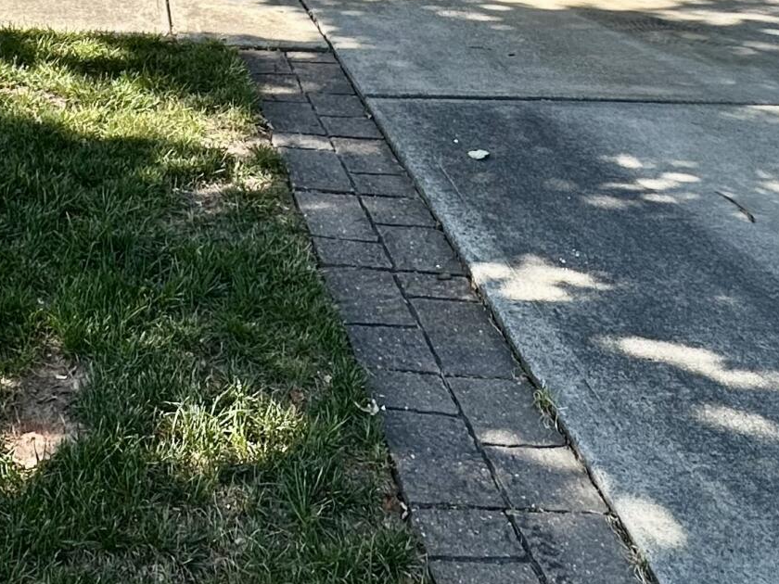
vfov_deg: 23.1
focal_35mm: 50
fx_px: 1125
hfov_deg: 36.1
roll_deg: -1.2
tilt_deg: +3.0
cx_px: 91
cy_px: -307
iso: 40
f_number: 2.2
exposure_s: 1/324
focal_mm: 2.22
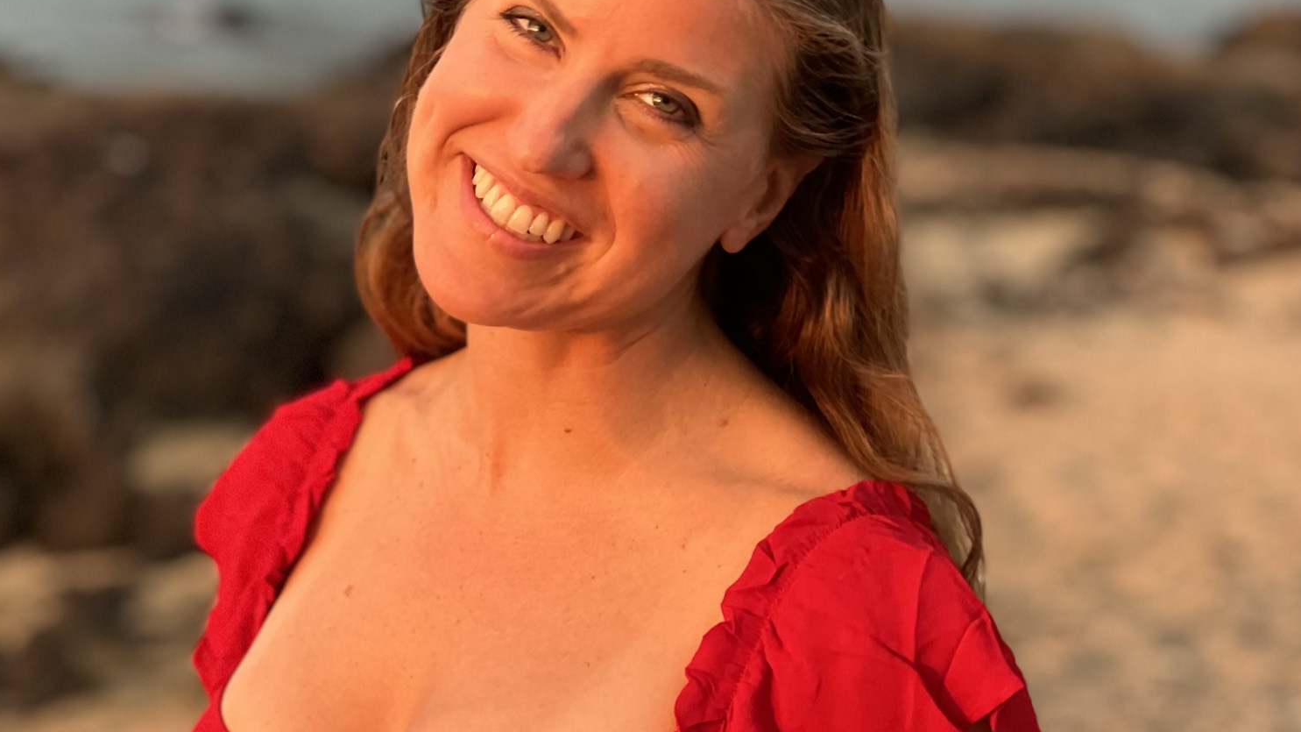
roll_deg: -4.4
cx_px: 652
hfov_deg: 18.9
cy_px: 318
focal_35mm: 113
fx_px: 3898
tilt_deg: -9.0
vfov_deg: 10.7
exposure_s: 1/121
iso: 160
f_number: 2.8
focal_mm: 9
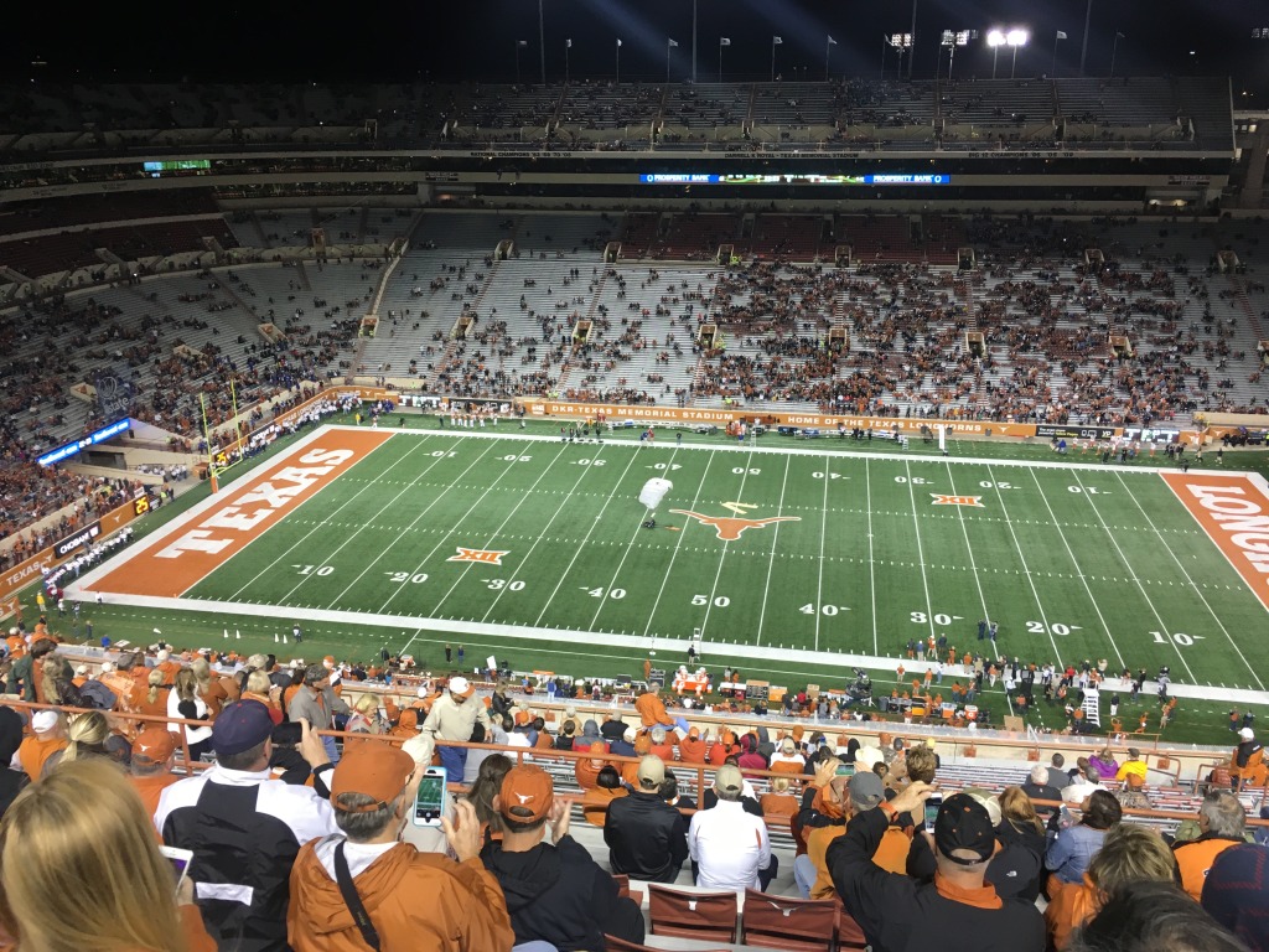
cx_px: 634
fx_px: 1063
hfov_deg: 61.7
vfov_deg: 48.2
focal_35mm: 29
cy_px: 476
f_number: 2.2
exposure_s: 1/30
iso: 40
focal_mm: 4.15
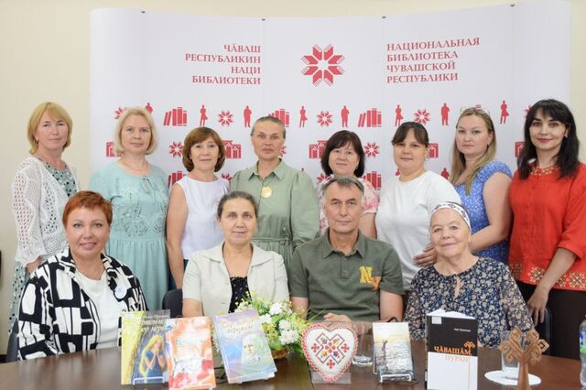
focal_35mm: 34
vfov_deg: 38.8
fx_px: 553
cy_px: 195
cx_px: 293
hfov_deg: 55.8
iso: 1250
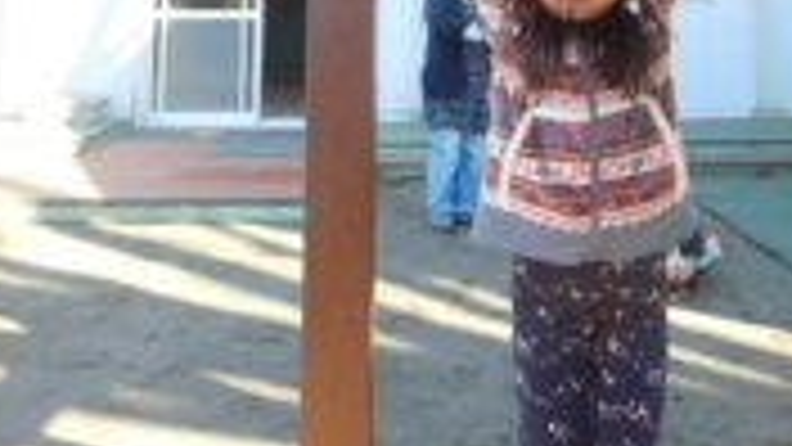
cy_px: -167
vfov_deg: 17.9
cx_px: 540
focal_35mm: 62
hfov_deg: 33.5
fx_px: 1302
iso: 125
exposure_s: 1/80
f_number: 3.4
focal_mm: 4.5
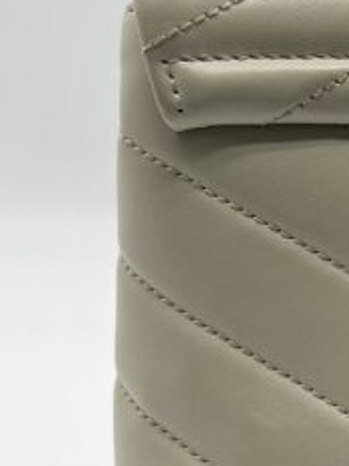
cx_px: 586
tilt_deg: -8.3
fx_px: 1535
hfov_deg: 12.1
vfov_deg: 17.3
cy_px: 277
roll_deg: -0.2
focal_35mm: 114
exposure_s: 1/157
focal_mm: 5.7
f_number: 1.5
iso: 40
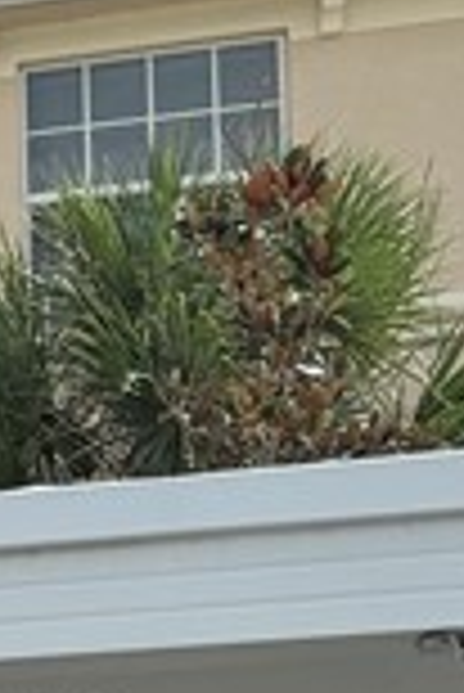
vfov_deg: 11.7
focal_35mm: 166
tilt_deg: +5.1
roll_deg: -1.1
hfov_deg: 6.4
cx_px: -1527
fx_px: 3202
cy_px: 1116
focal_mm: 6.76
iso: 100
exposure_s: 1/4405
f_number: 1.78
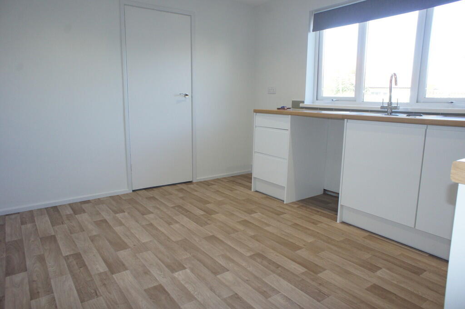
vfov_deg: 53.0
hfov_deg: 73.8
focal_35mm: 24
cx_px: 232
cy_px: 154
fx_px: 310
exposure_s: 1/60
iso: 800
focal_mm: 16
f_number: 6.3
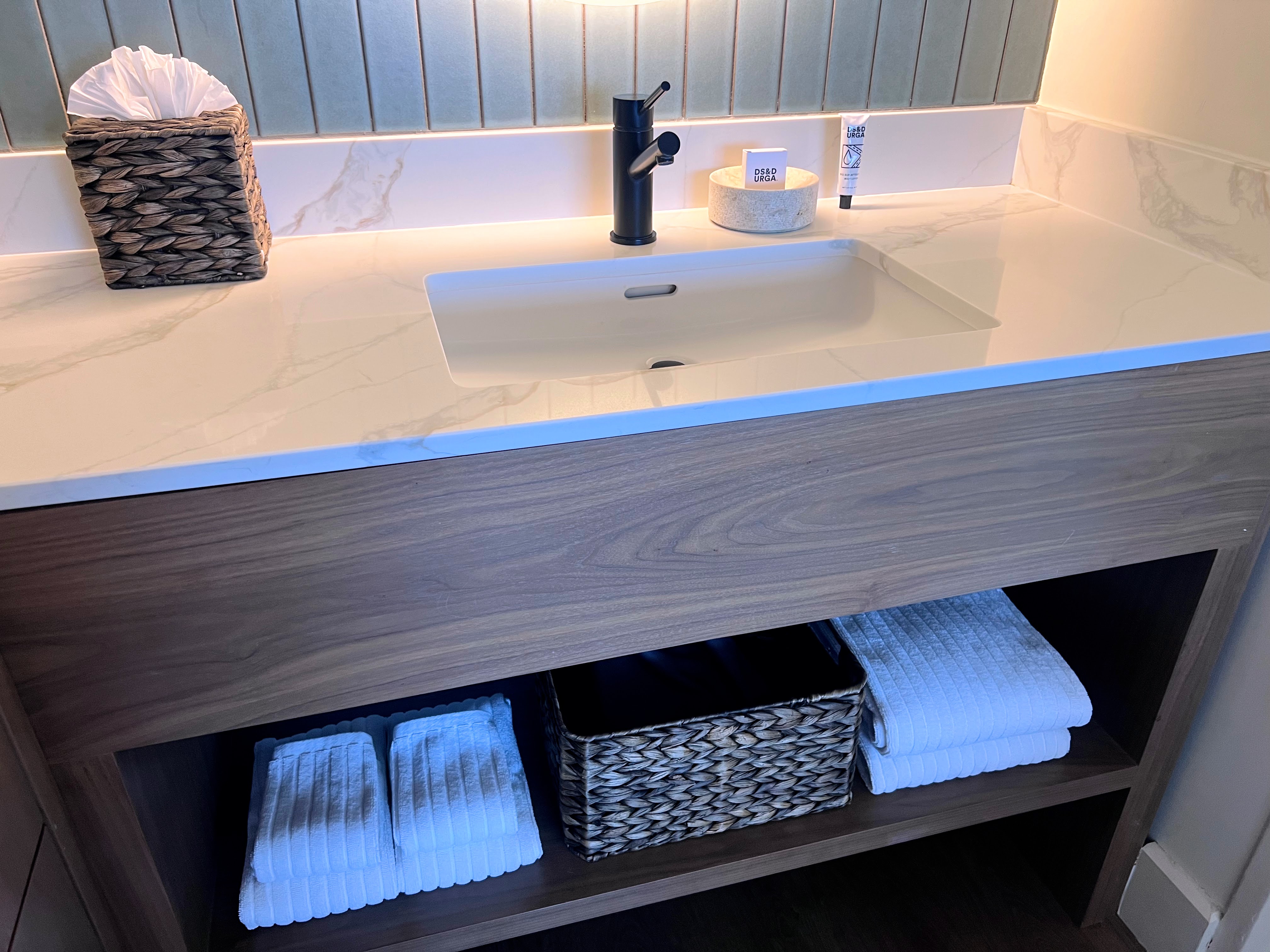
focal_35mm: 26
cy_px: 476
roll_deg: +0.3
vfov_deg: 53.1
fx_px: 954
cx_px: 635
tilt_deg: -29.8
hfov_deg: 67.3
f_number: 1.5
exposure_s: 1/60
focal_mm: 5.7
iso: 80
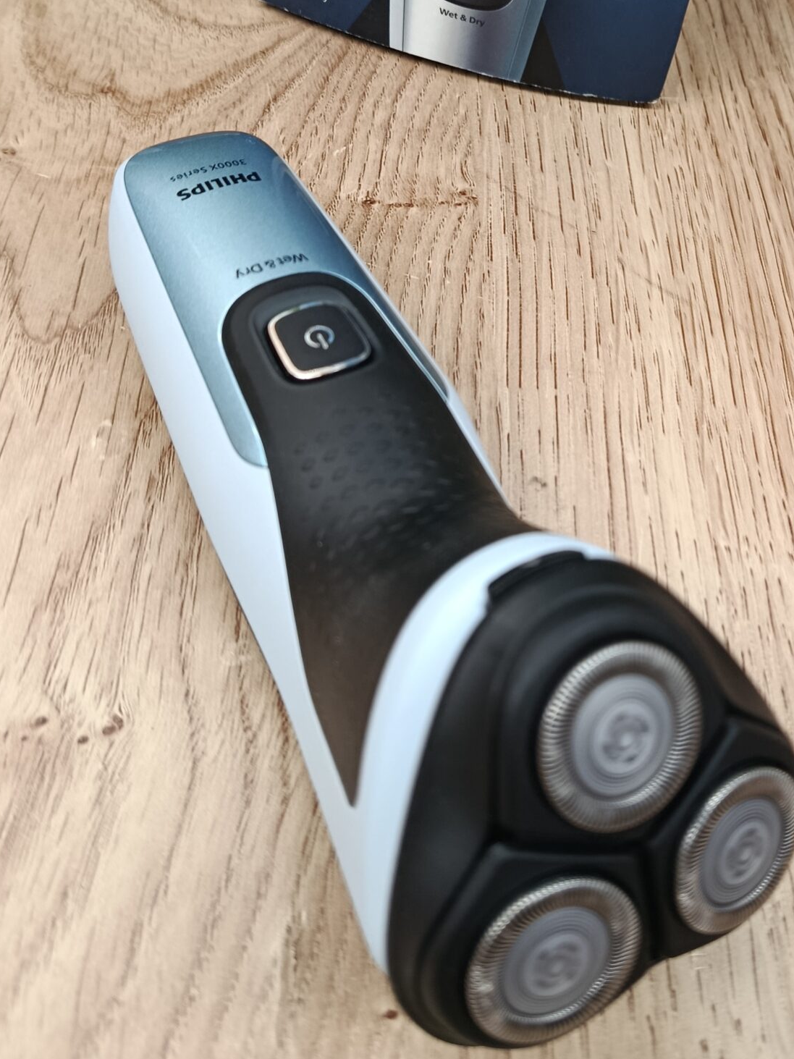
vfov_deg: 43.6
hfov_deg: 33.6
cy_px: 288
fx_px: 1285
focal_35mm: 42
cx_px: 598
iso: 356
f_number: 1.7
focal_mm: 5.24
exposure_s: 1/100
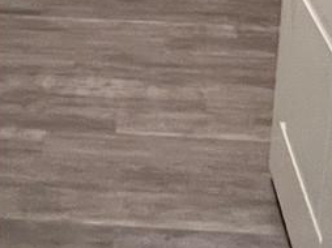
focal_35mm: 82
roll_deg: -2.8
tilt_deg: -13.3
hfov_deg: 23.5
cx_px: 72
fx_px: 786
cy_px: -111
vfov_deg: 16.5
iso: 250
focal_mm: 1.57
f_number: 1.8
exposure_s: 1/60
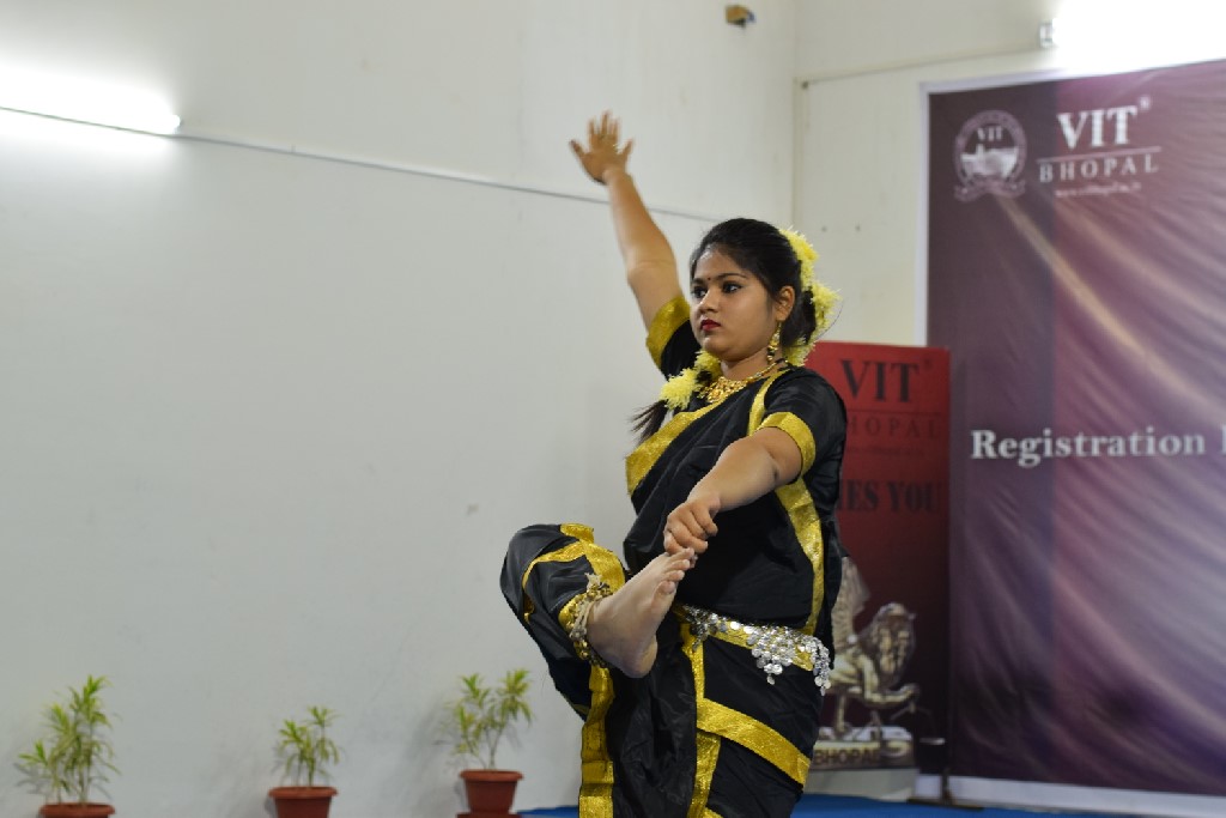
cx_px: 613
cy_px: 409
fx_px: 2554
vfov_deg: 18.2
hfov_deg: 27.0
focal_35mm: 75
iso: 640
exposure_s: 1/60
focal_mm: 50
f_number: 4
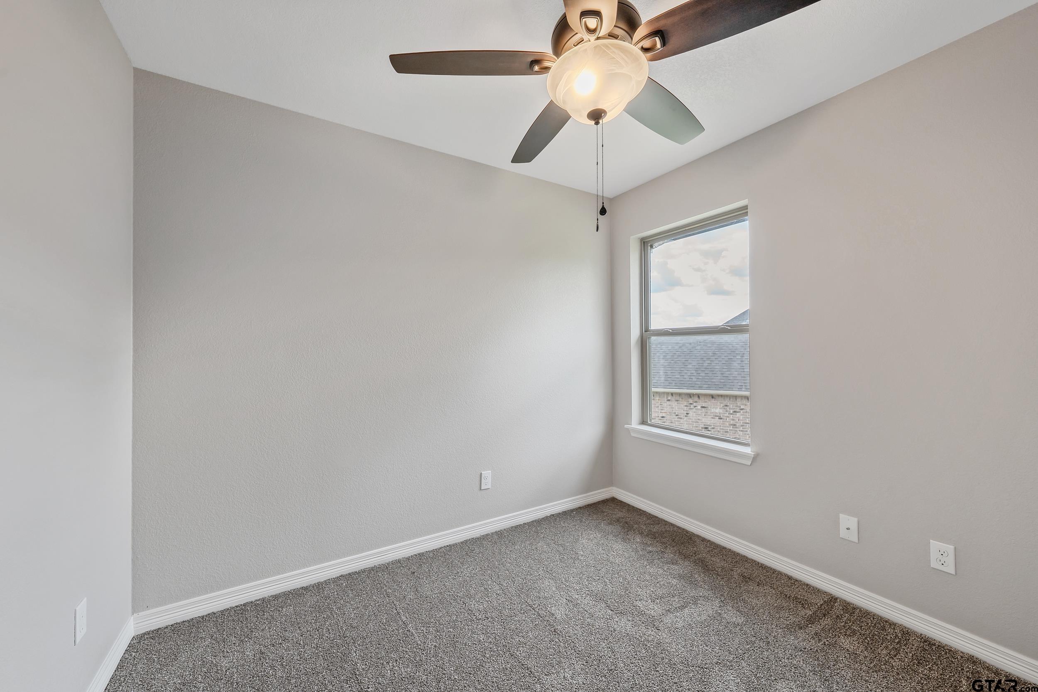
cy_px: 346
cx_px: 519
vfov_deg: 85.4
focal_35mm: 13
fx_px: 375
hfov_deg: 108.3
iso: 800
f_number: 8
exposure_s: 1/30
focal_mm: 13
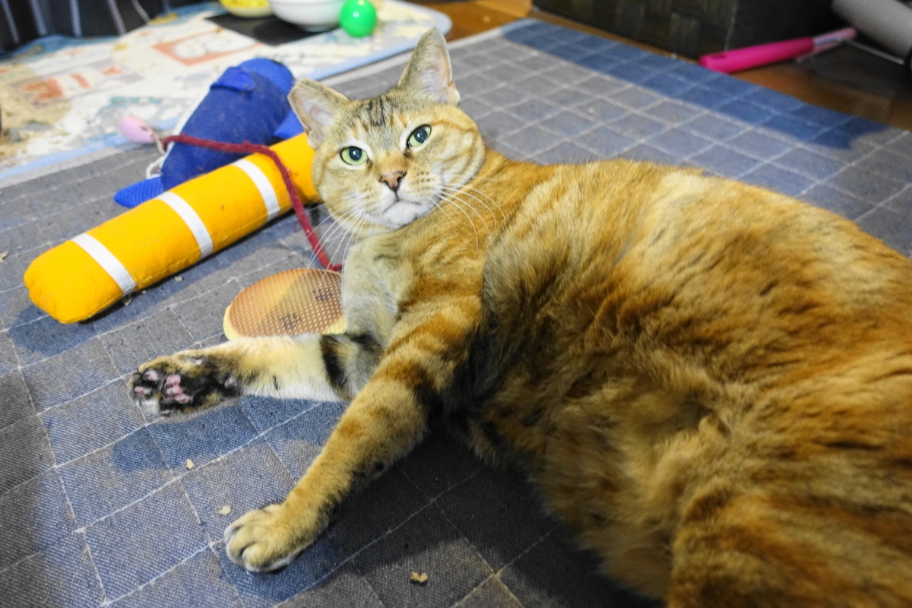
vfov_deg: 53.1
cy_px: 304
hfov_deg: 73.7
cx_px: 456
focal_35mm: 24
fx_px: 608
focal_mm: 8.8
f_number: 1.8
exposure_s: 1/15
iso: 800
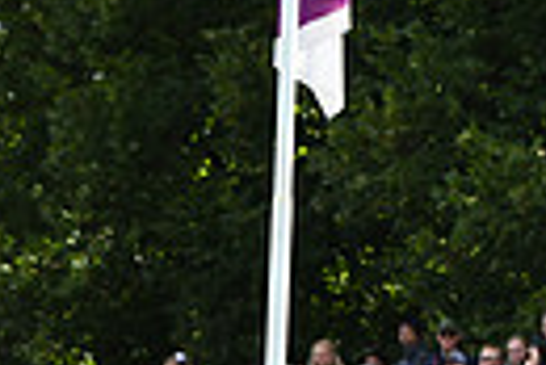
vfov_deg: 4.4
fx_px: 4722
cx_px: -554
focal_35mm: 311
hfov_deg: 6.4
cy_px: 675
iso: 450
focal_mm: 70
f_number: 4.5
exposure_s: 1/1600
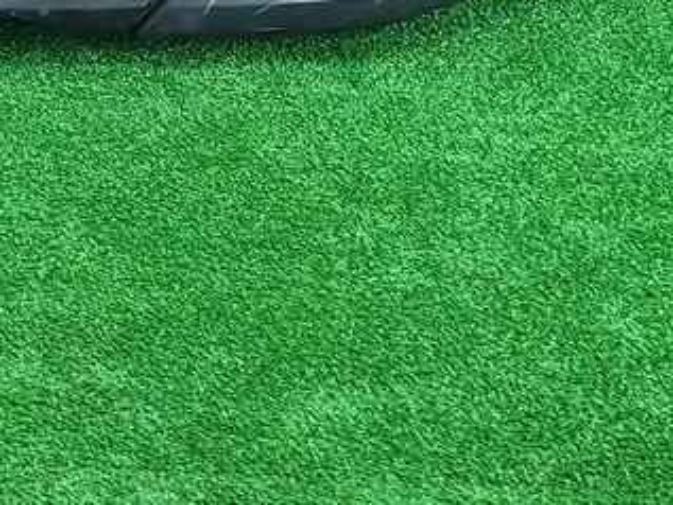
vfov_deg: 11.4
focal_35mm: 118
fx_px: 2295
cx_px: -410
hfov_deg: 15.1
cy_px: -501
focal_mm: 5.4
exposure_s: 1/50
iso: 239
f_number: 1.8
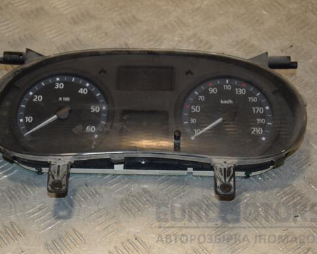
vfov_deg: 18.7
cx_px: 144
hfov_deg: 23.3
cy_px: 127
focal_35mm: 82
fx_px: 770
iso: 800
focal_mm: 48
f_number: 7.1
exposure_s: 1/200
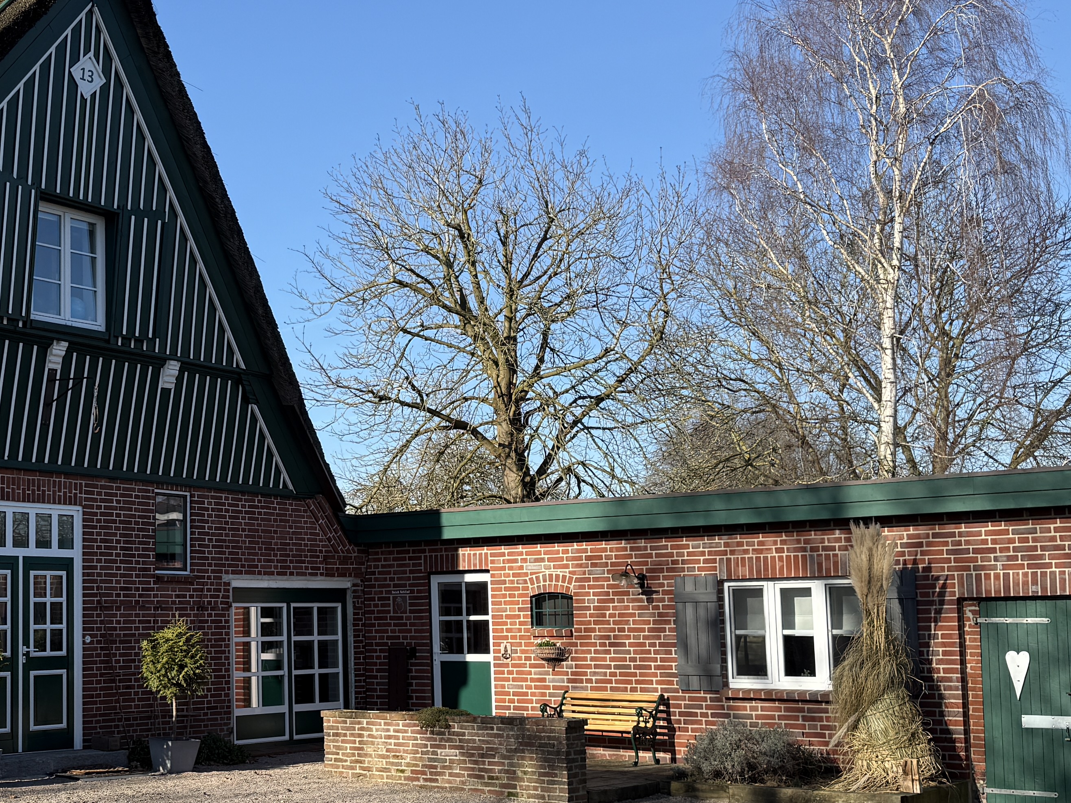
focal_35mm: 52
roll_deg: +0.9
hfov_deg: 35.8
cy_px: 465
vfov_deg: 28.0
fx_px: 1609
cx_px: 238
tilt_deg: +4.6
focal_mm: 6.76
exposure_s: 1/2445
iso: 80
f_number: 1.78
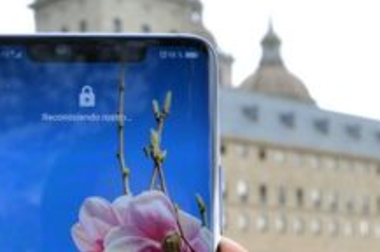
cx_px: 229
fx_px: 1005
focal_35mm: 95
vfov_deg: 13.8
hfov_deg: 21.4
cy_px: 321
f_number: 10
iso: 400
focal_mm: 23
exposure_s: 1/100
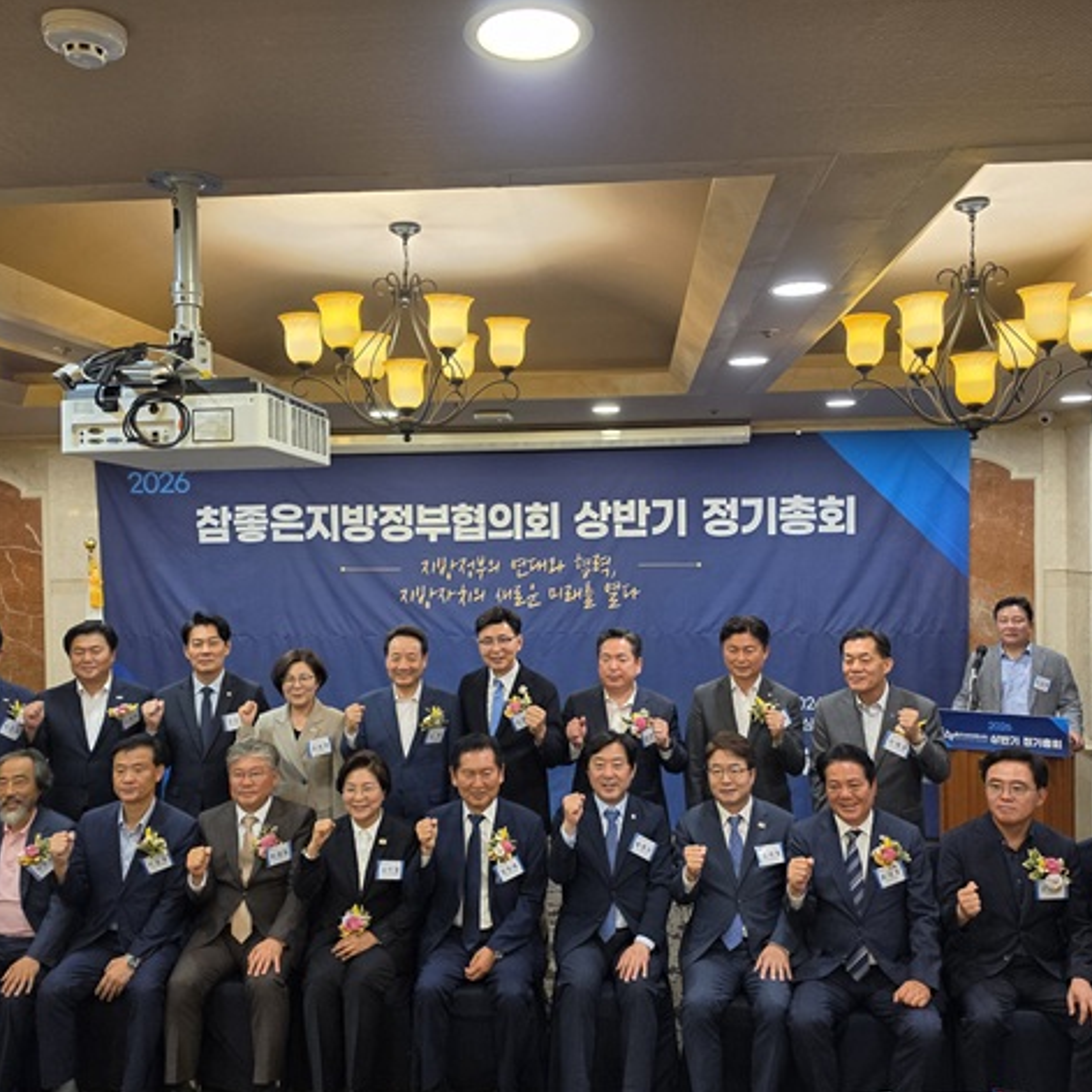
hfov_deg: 57.3
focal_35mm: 28
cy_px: 549
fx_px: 999
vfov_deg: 57.3
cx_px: 546
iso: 125
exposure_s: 1/180
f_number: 1.4
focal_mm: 6.5
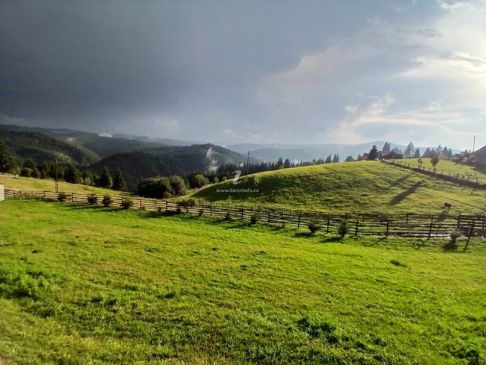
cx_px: 243
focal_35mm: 17
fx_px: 239
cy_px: 182
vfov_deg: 74.7
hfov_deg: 91.0
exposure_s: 1/1248
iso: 50
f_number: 2.2
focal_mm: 1.4
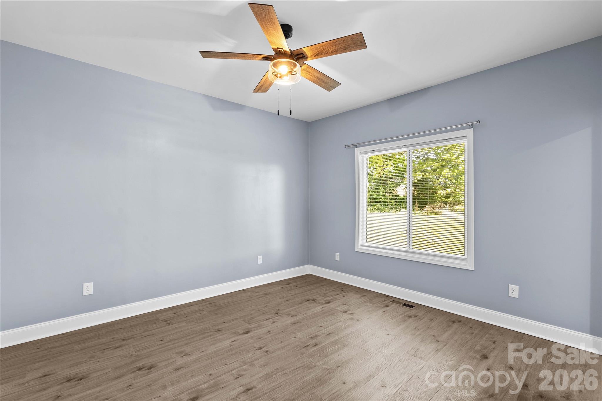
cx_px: 301
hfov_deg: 96.7
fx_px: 268
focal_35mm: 16
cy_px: 200
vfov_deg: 73.7
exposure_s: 1
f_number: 8
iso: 100
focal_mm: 16
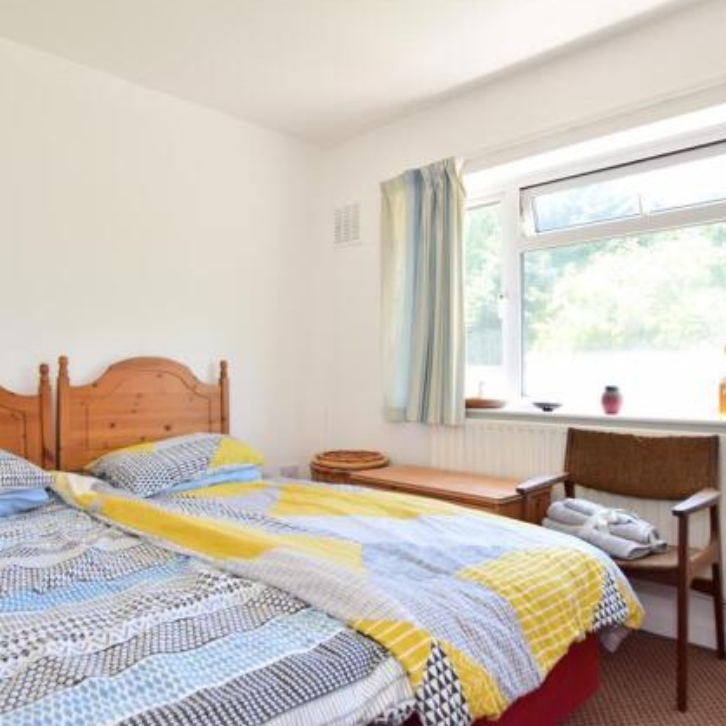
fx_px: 569
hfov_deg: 63.9
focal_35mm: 24
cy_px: 369
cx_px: 264
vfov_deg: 65.0
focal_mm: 12
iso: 400
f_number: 7.1
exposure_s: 1/50
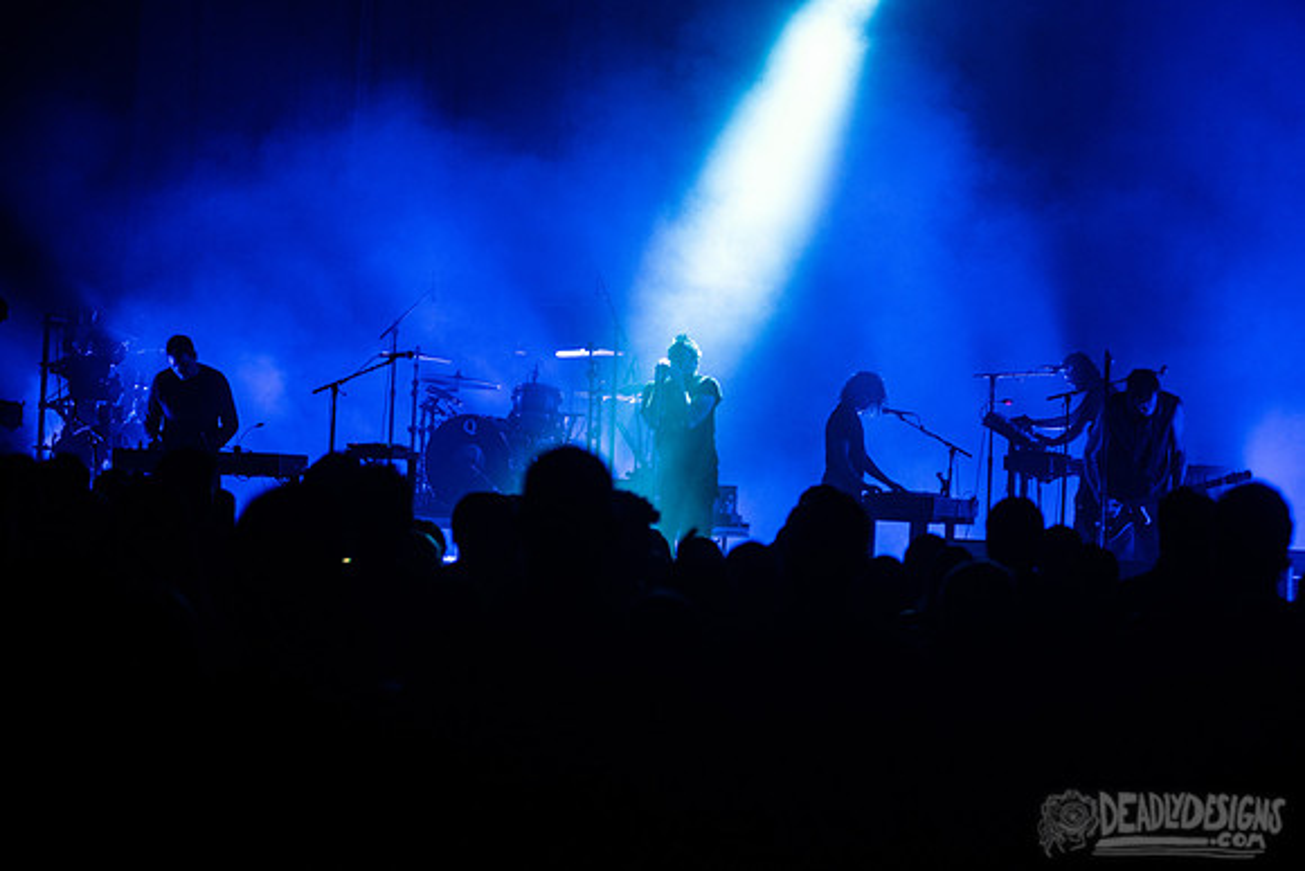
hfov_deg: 25.4
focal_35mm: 80
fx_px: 2901
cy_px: 436
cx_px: 652
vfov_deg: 17.1
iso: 3200
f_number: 3.5
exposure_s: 1/400
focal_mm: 80
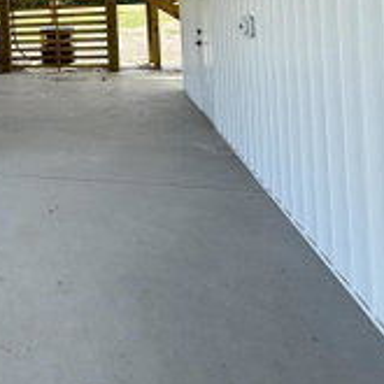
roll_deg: +2.6
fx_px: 452
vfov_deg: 40.6
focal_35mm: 36
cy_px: 5
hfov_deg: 39.0
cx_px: -26
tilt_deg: +2.4
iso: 64
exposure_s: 1/326
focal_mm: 2.22
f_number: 2.2
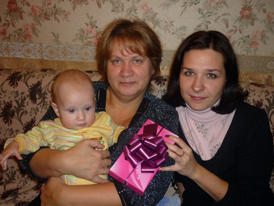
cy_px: 103
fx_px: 261
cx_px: 137
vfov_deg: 43.0
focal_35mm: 33
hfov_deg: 55.3
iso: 100
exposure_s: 1/30
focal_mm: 5.5
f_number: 2.8
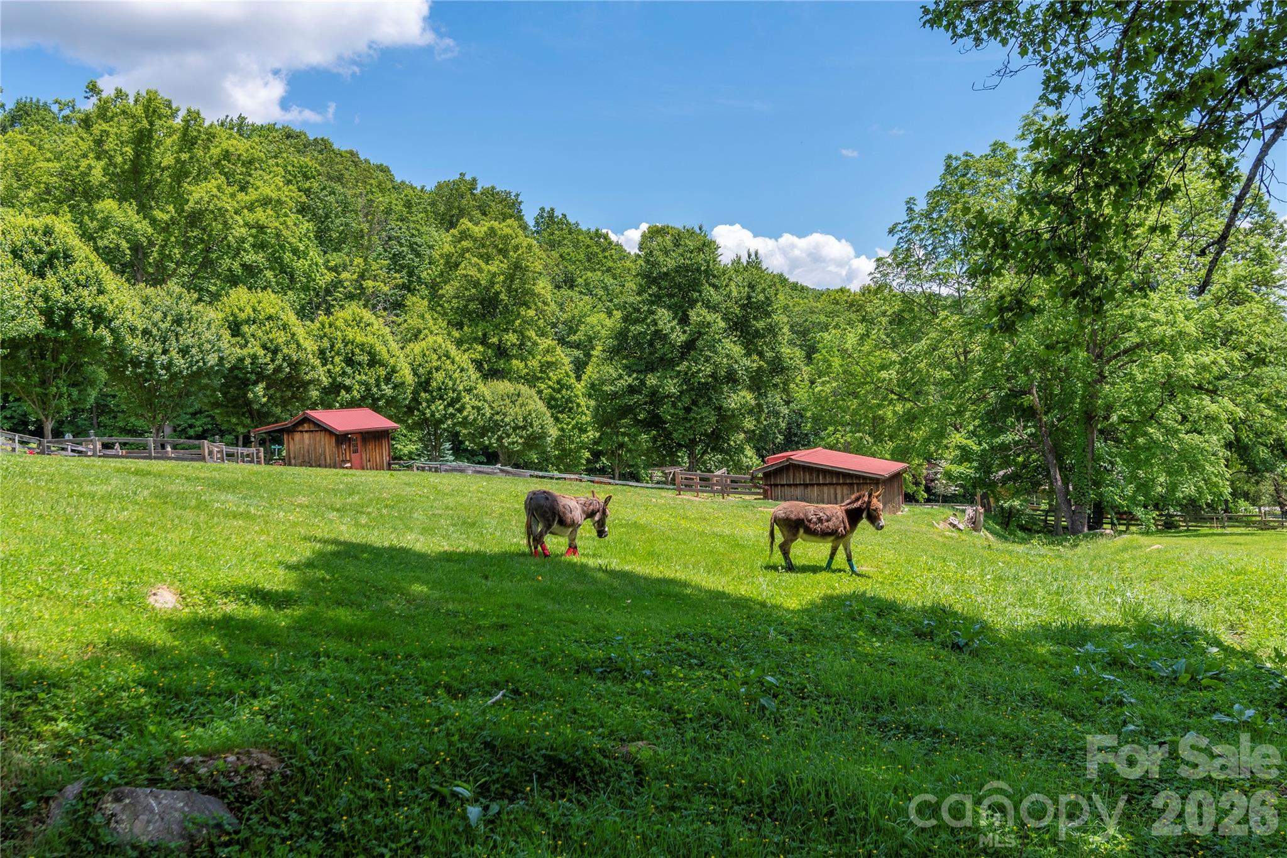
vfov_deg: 46.4
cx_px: 644
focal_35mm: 28
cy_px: 429
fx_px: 1001
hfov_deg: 65.5
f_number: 7.1
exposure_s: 1/800
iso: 320
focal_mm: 28
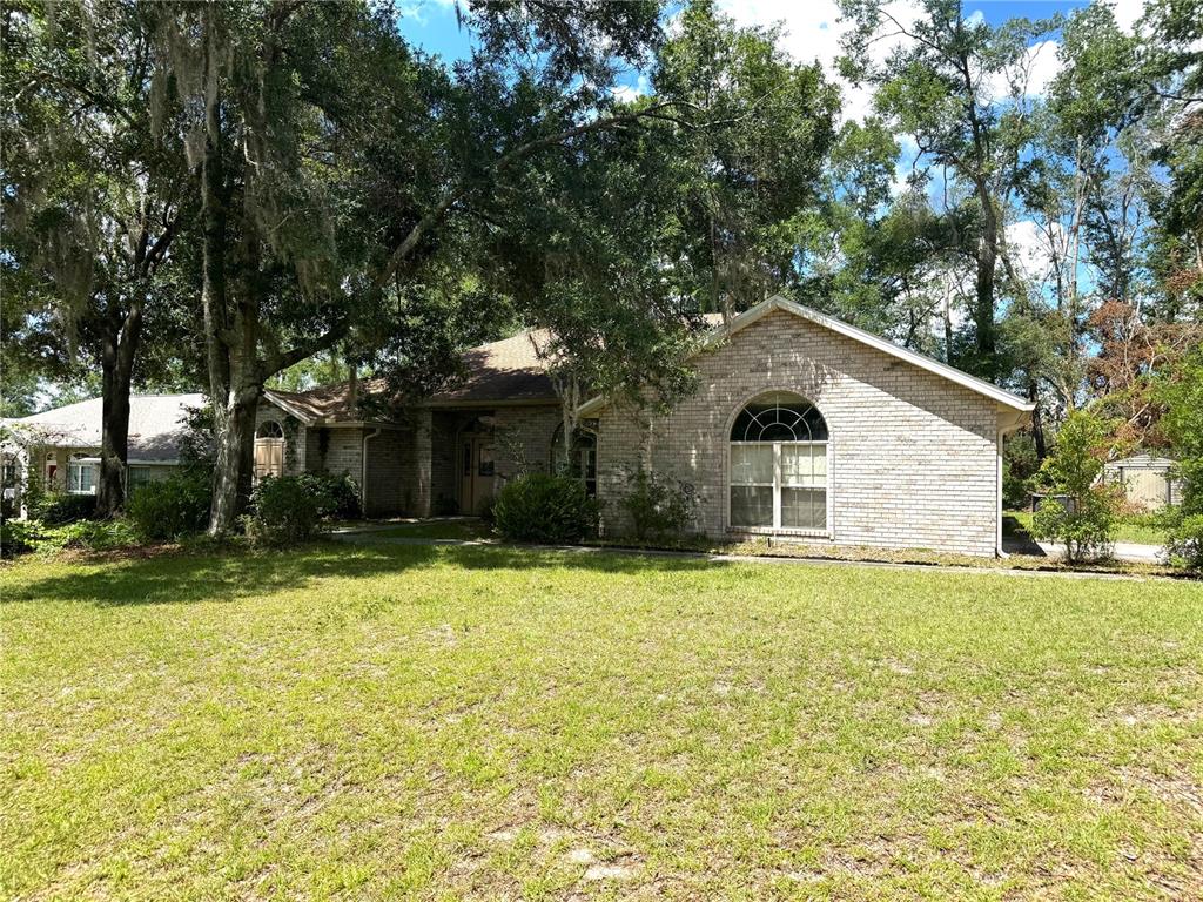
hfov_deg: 71.6
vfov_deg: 56.8
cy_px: 451
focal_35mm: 24
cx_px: 602
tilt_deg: +2.4
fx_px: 834
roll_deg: -0.3
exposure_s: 1/2710
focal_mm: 6.76
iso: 80
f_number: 1.78
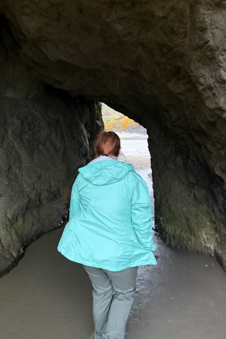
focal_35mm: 25
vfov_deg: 71.5
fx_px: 235
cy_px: 170
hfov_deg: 51.2
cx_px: 103
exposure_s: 1/60
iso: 200
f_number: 1.78
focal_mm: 6.76
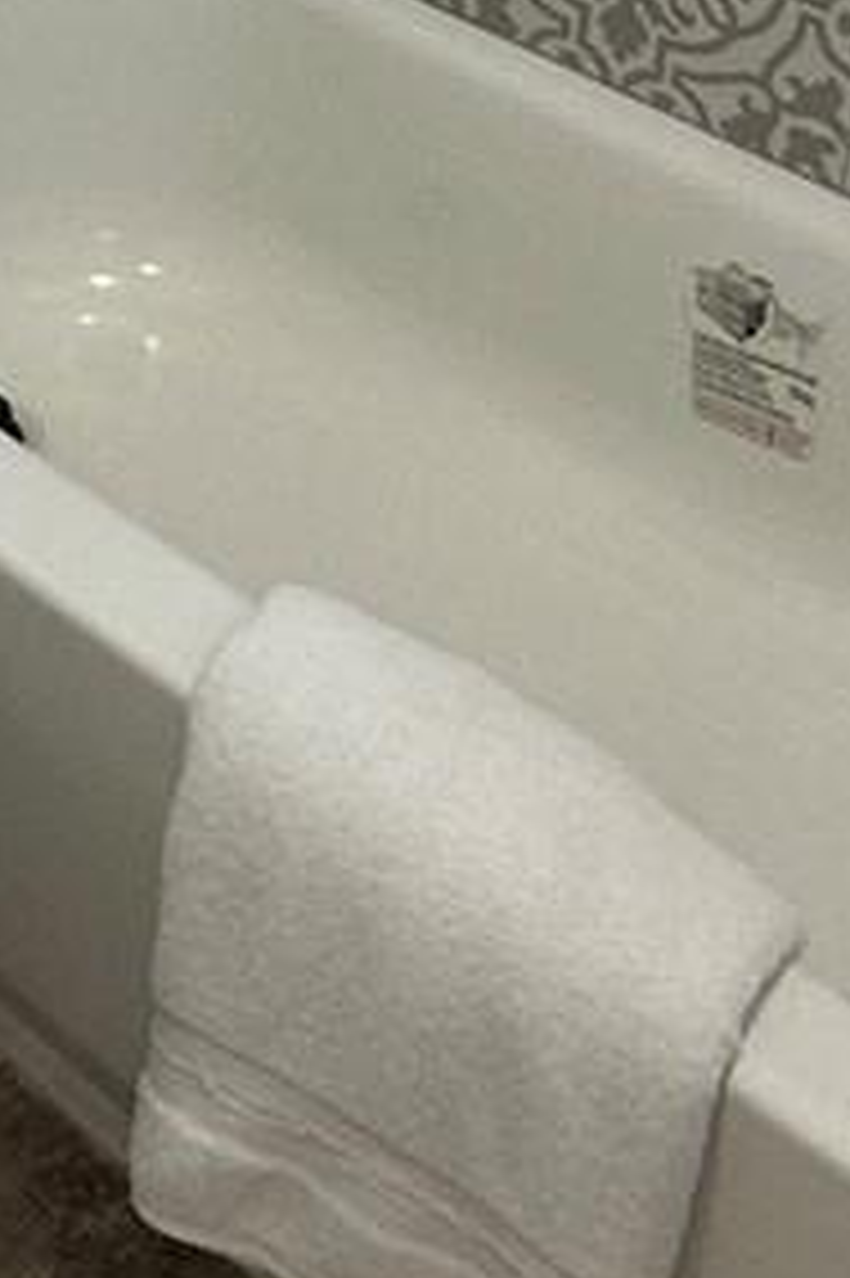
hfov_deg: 14.5
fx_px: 2907
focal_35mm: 82
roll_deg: -0.6
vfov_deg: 21.3
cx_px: -702
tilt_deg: -17.0
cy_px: -572
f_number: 2.2
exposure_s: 1/120
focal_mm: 2.22
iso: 125
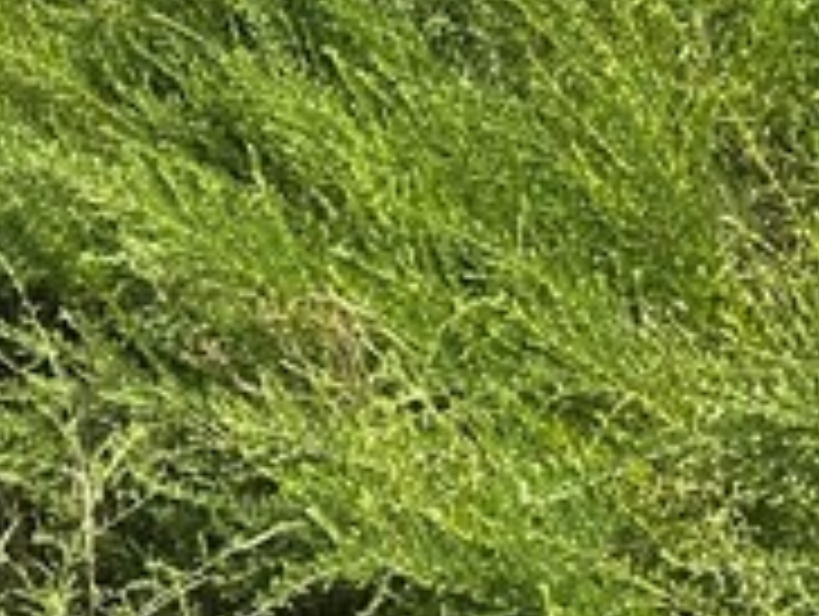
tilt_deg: +10.5
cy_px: -989
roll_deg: -2.0
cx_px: 27
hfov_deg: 14.4
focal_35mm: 135
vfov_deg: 9.5
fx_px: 3198
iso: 80
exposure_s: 1/2882
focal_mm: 6.86
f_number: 1.78
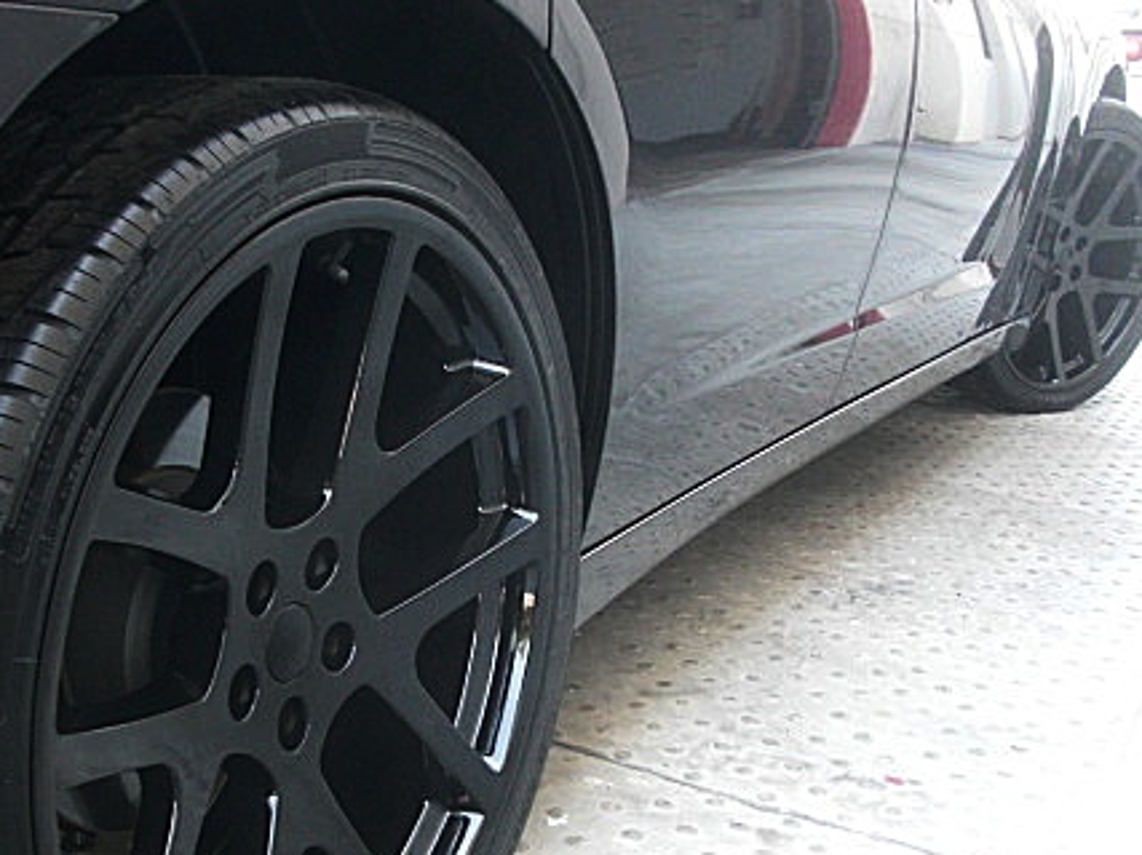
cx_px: 484
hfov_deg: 35.5
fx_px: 1781
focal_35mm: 54
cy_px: 529
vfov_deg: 26.9
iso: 200
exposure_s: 1/100
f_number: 2.8
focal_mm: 6.3
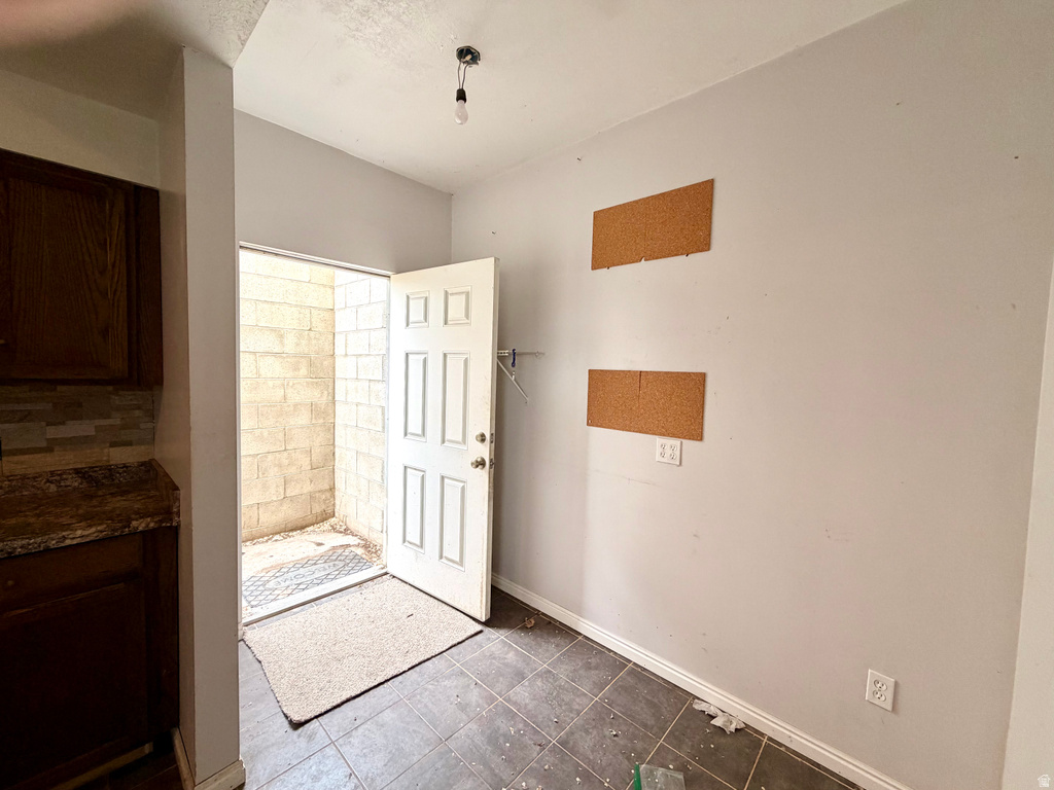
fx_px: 426
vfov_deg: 85.7
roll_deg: -1.7
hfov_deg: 102.1
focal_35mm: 14
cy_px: 395
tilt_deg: -4.3
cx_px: 527
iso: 200
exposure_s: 1/120
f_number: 2.2
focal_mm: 2.22
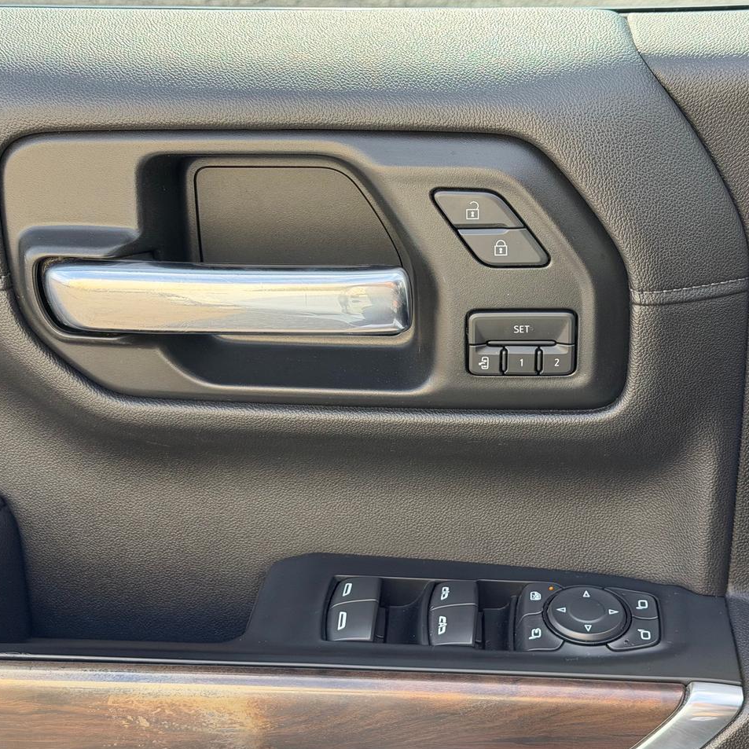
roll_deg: +3.8
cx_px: 384
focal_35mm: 57
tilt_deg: -27.7
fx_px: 1395
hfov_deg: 30.0
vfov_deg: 30.0
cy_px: 376
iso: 64
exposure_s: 1/271
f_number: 1.78
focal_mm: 6.76
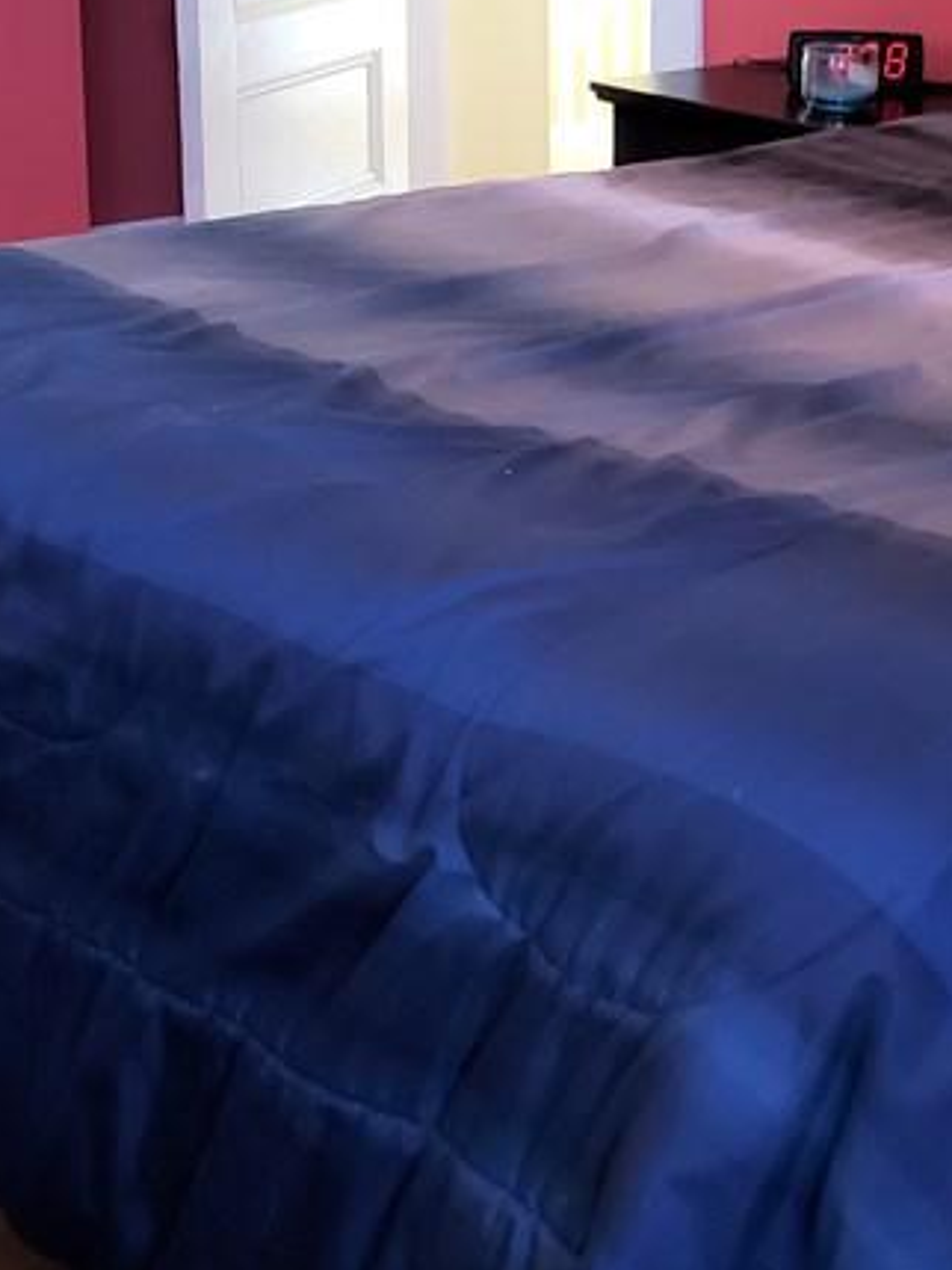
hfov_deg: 23.0
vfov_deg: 30.4
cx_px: 875
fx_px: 2272
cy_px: 237
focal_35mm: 62
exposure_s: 1/24
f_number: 2.4
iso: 250
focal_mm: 4.3
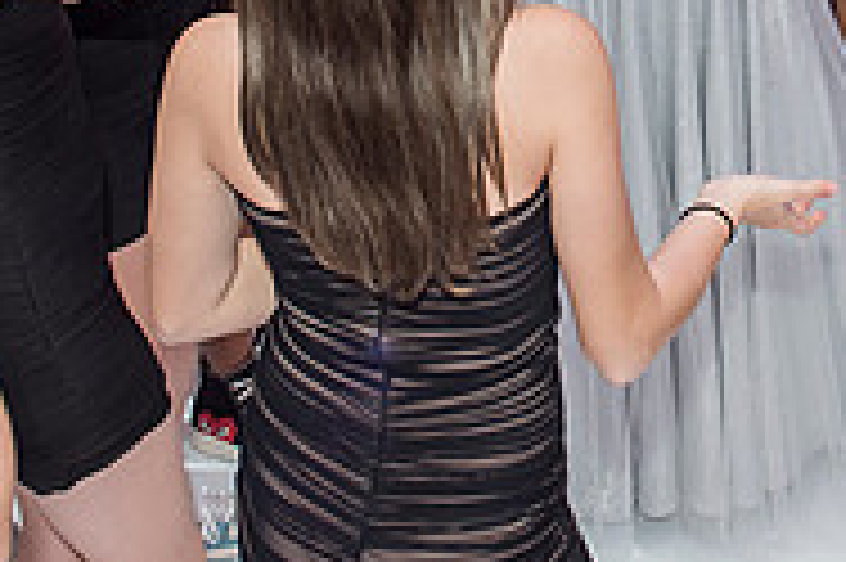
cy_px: -356
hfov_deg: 25.1
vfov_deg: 15.5
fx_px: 1855
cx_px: 729
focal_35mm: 79
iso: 1250
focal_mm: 24
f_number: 4
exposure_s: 1/100
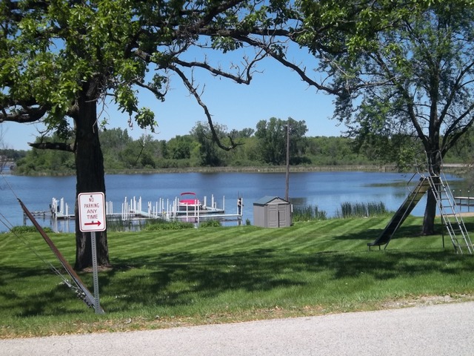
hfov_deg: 40.4
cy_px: 178
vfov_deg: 30.9
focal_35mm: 47
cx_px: 237
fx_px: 644
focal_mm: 8.3
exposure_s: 1/125
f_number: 10.28
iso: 64
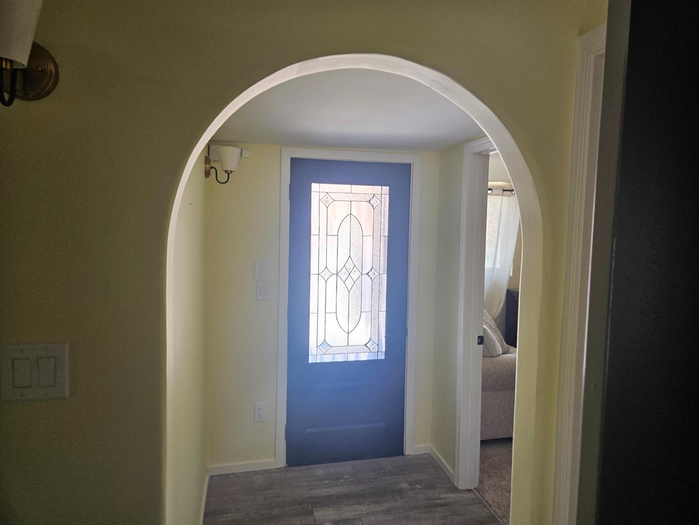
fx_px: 464
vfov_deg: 58.9
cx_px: 350
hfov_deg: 73.9
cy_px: 262
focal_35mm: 23
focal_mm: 5.4
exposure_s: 1/120
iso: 125
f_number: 1.8
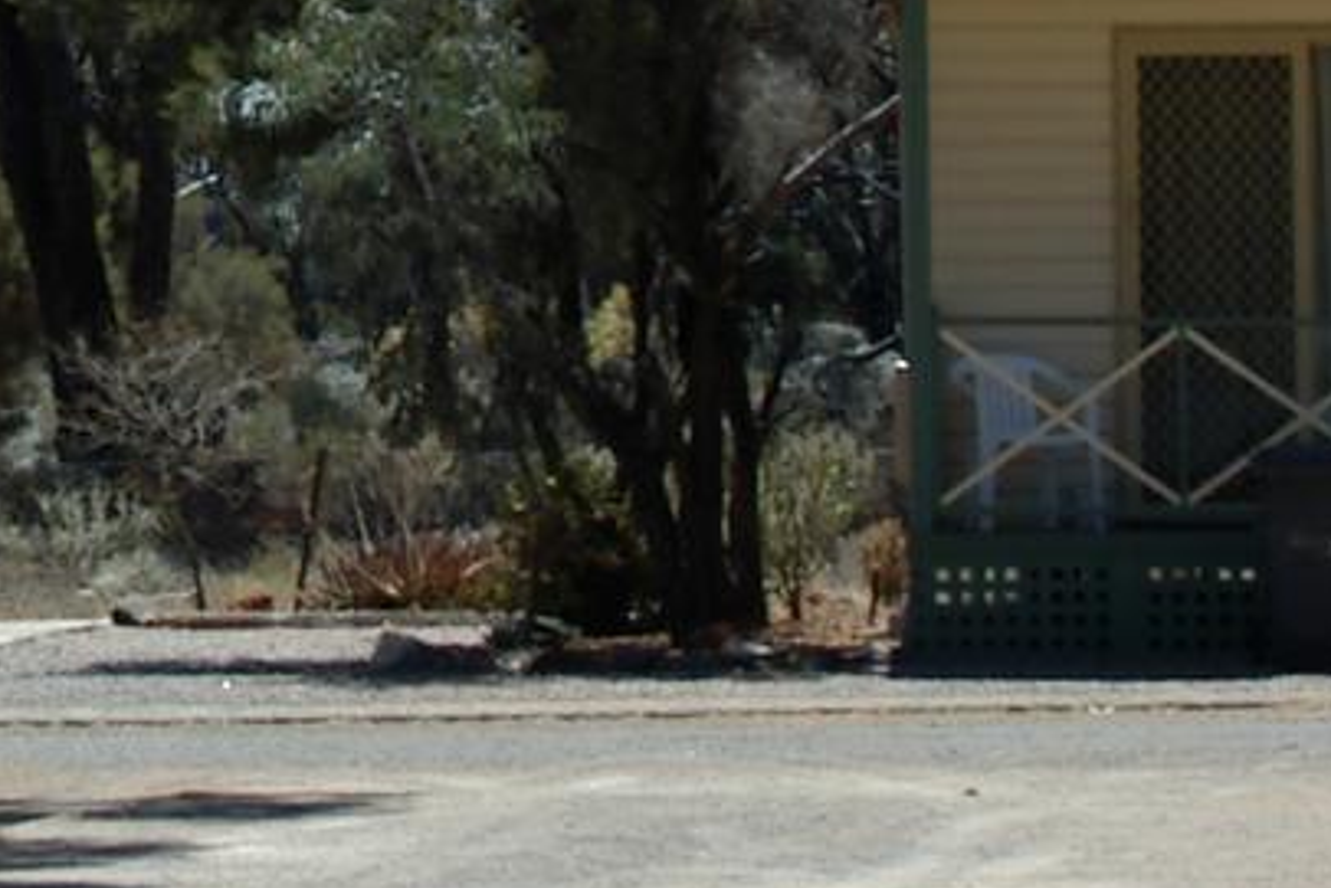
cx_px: -643
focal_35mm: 276
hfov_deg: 7.3
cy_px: -478
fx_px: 10221
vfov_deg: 4.9
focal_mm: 39
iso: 200
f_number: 9.5
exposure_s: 1/350
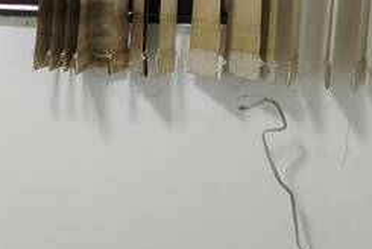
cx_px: -240
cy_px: 79
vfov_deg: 11.5
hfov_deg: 15.4
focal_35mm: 119
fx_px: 1231
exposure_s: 1/120
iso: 640
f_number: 1.5
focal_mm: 4.94
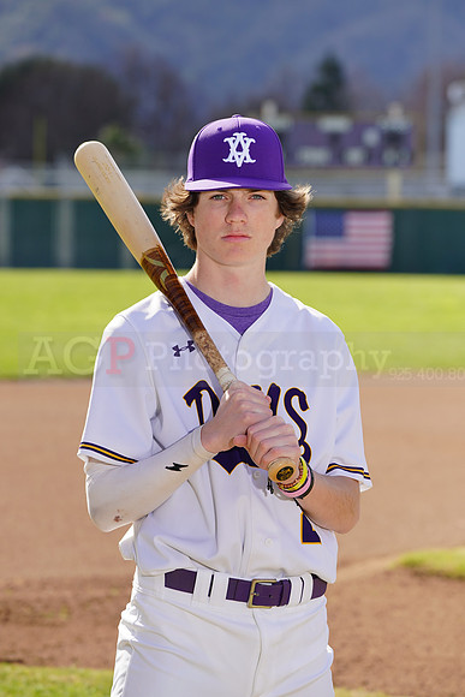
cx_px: 232
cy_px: 348
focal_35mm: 203
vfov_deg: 10.1
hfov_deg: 6.8
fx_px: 3930
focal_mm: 203
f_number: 8
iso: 100
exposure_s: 1/250
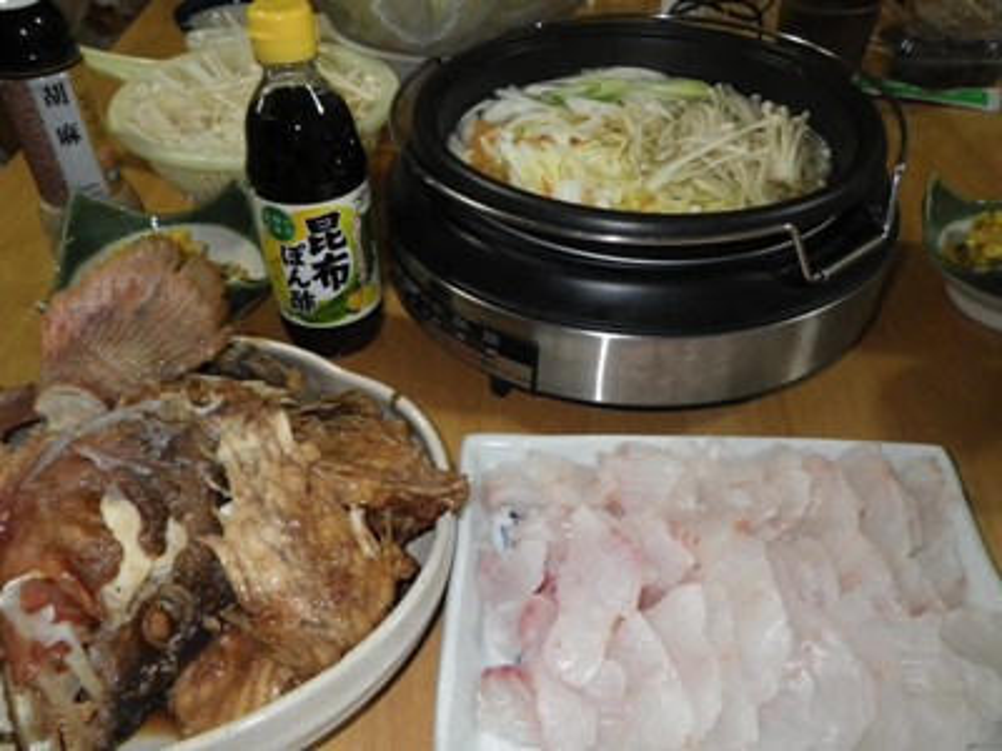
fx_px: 810
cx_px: 501
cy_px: 376
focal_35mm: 28
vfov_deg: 49.7
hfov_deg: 63.4
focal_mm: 5
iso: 400
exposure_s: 1/50
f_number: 3.5
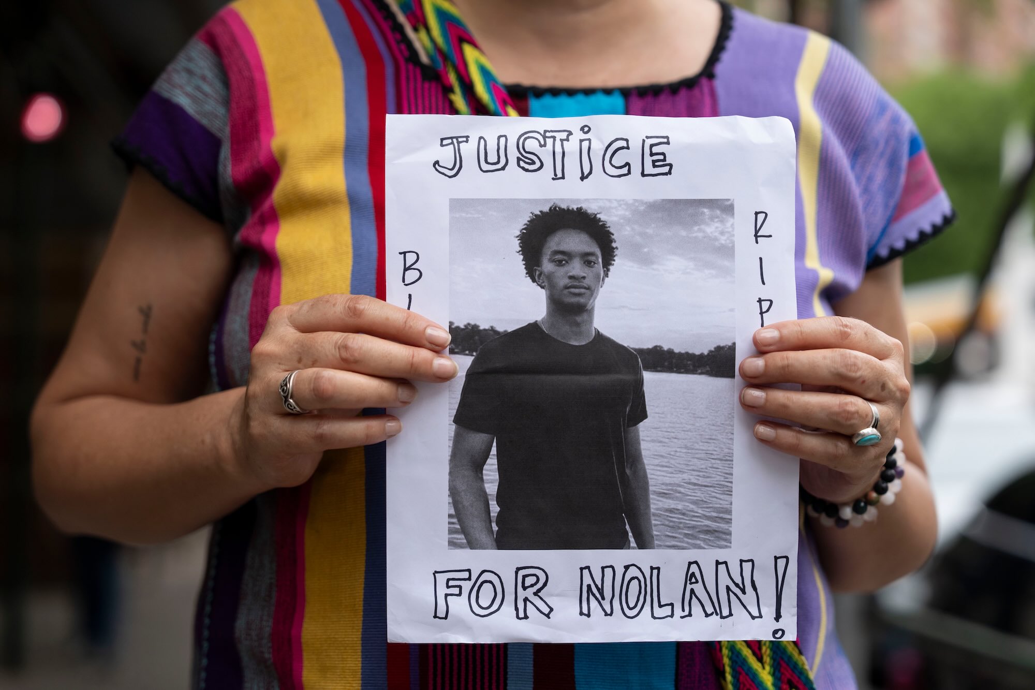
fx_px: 2012
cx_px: 518
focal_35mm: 70
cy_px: 345
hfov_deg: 28.8
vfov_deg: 19.5
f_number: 2.8
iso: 400
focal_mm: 70
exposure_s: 1/1600
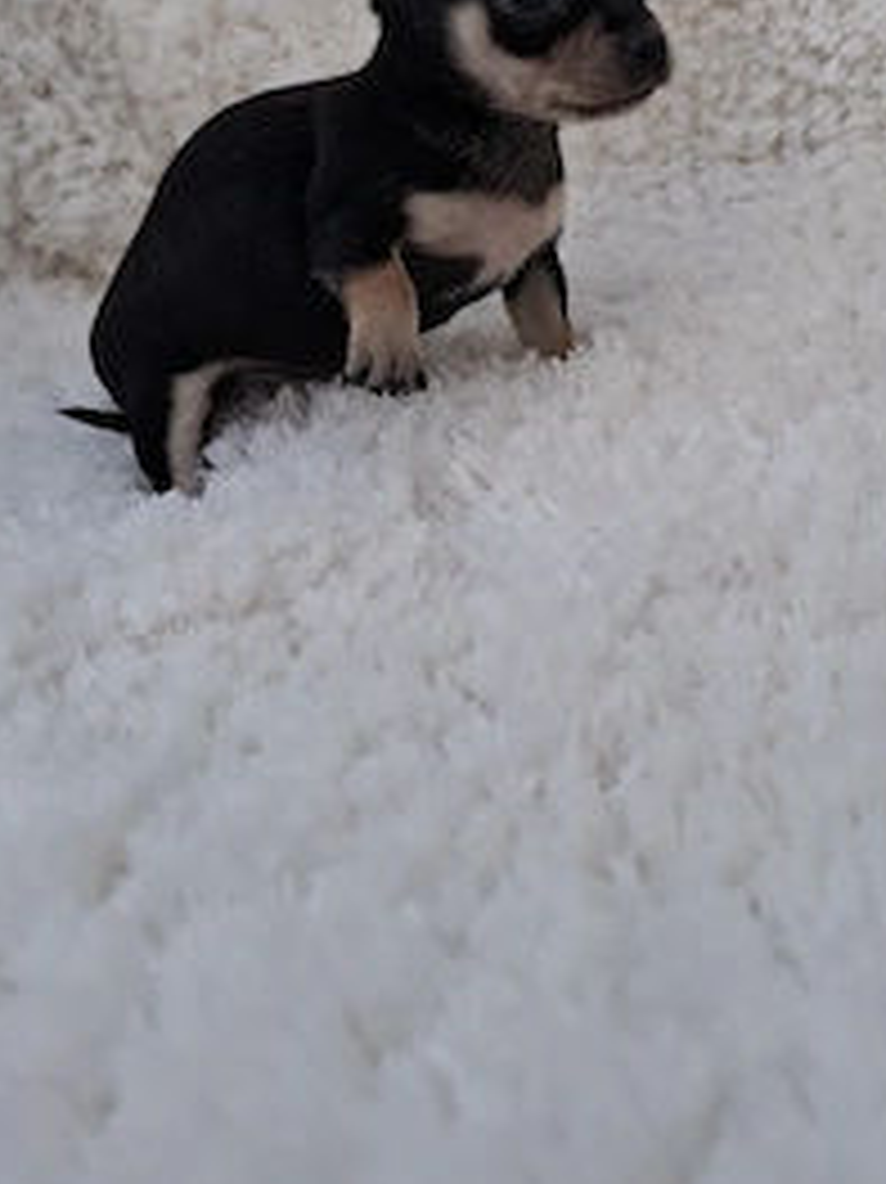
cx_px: 549
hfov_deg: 40.4
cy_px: 347
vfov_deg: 51.1
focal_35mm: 35
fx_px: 1195
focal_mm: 5.54
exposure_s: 1/100
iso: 50
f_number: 1.8
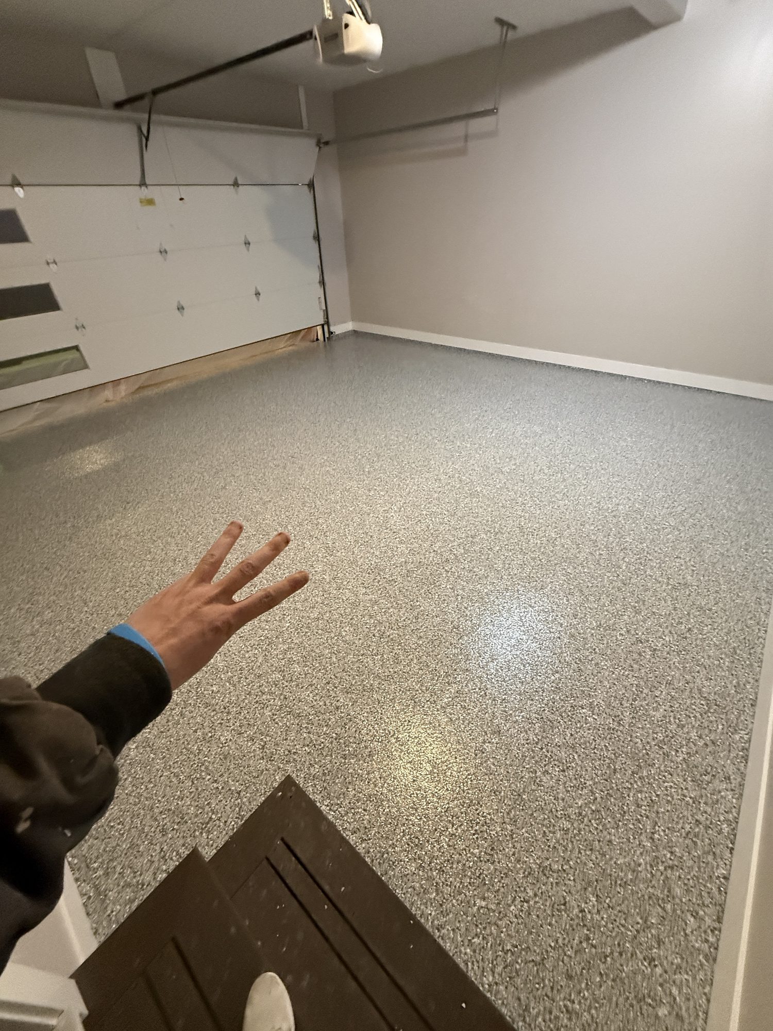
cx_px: 386
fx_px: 417
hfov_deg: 85.7
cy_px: 516
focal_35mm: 14
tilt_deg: -36.8
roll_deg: +2.8
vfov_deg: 102.1
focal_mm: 2.22
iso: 800
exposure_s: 1/60
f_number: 2.2
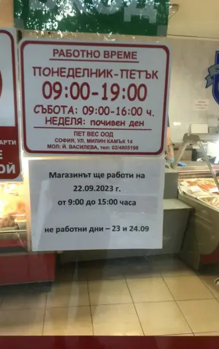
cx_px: 96
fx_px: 286
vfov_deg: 62.9
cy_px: 174
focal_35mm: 30
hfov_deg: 41.8
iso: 40
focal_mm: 3.99
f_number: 1.8
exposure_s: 1/17
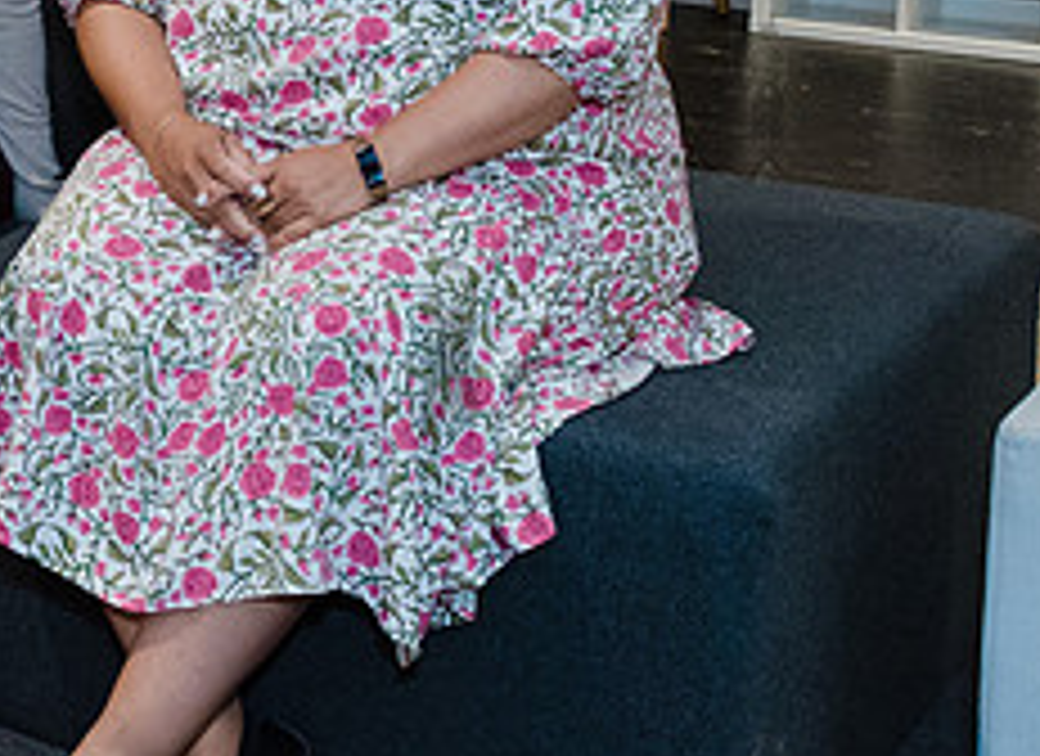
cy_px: -70
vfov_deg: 17.9
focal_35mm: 78
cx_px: -198
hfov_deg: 23.2
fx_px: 2318
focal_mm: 24
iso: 2500
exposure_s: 1/160
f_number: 4.5
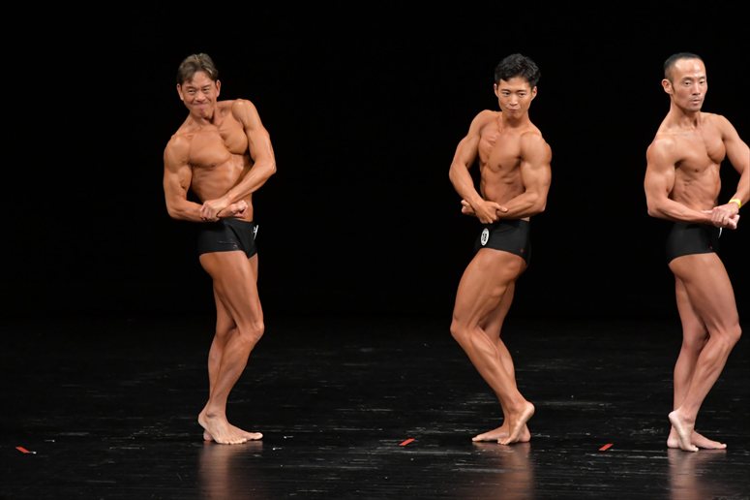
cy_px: 250
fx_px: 5310
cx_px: 375
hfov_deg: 8.1
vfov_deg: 5.4
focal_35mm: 255
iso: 3200
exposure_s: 1/400
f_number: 5.6
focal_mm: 170
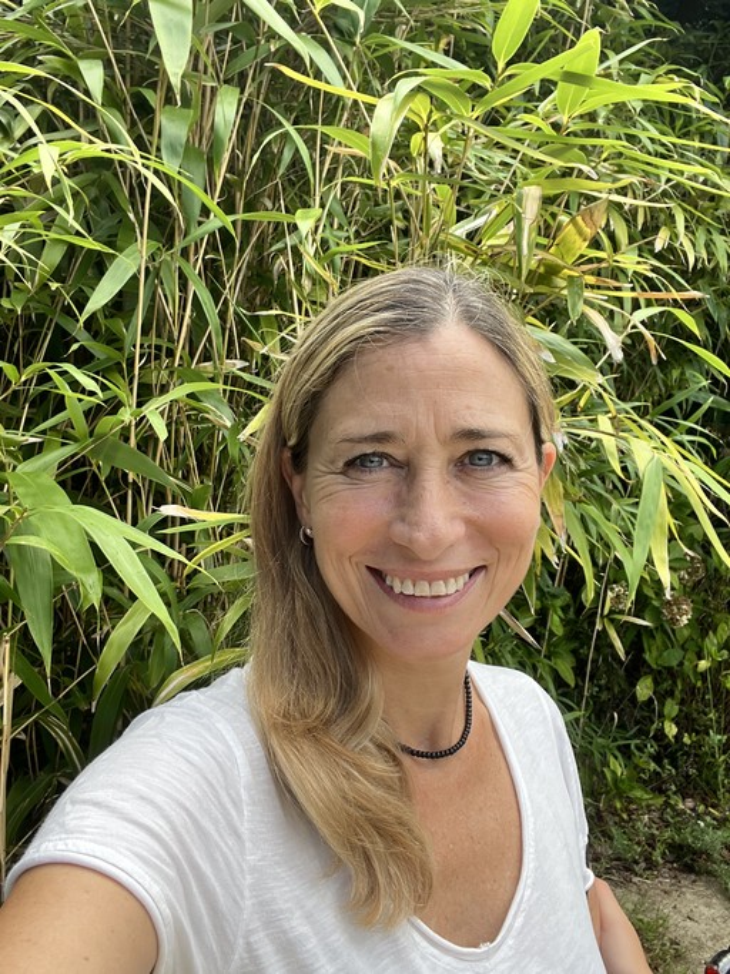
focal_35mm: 30
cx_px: 365
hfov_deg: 46.8
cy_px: 487
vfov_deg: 60.0
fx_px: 844
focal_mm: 2.71
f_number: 2.2
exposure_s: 1/247
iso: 32
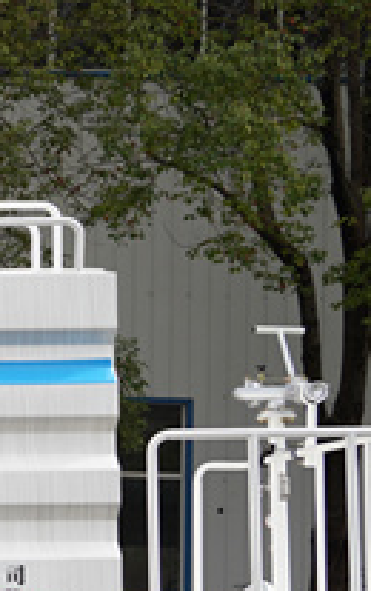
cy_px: 501
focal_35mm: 165
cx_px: -439
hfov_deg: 7.6
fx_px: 2660
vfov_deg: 12.6
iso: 100
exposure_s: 1/640
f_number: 3.2
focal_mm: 42
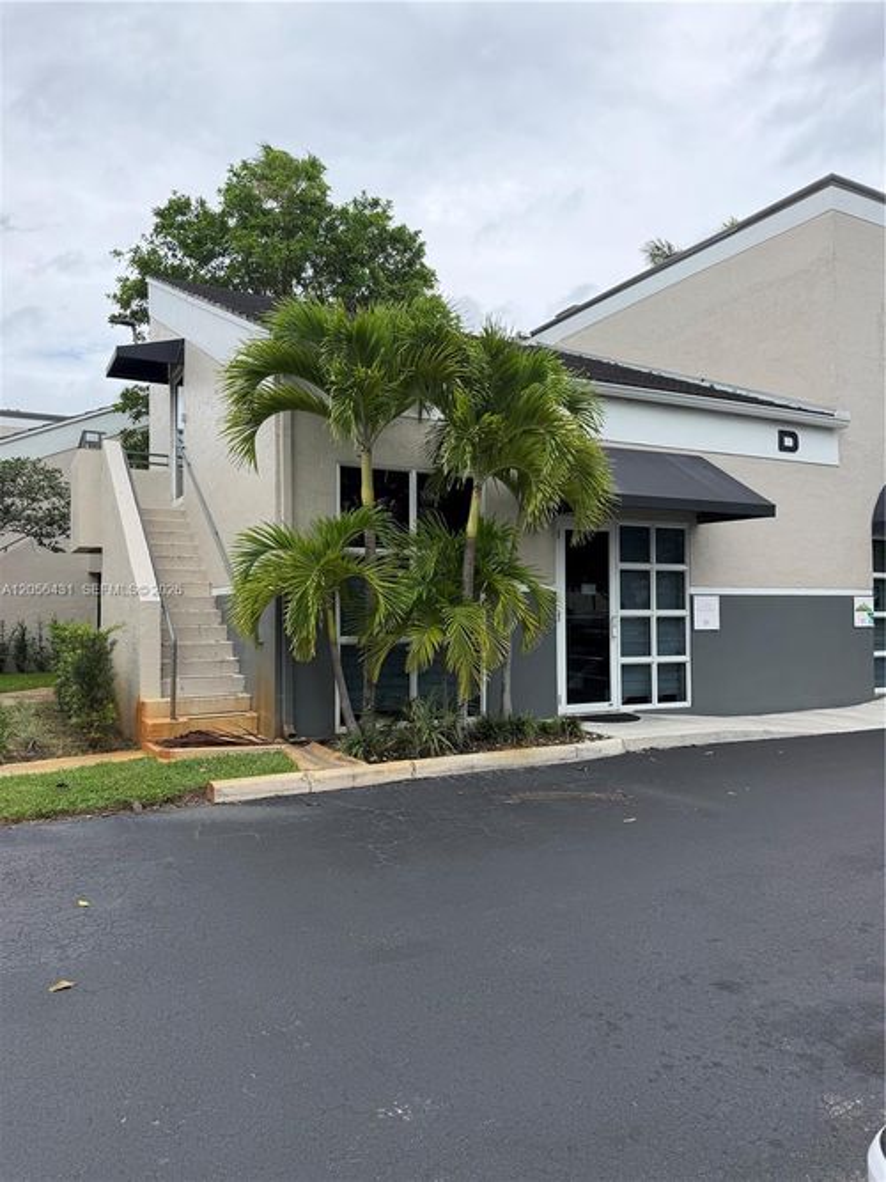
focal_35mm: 24
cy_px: 591
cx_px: 443
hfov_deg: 56.8
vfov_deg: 71.6
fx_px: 819
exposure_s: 1/3425
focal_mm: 6.76
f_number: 1.78
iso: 100
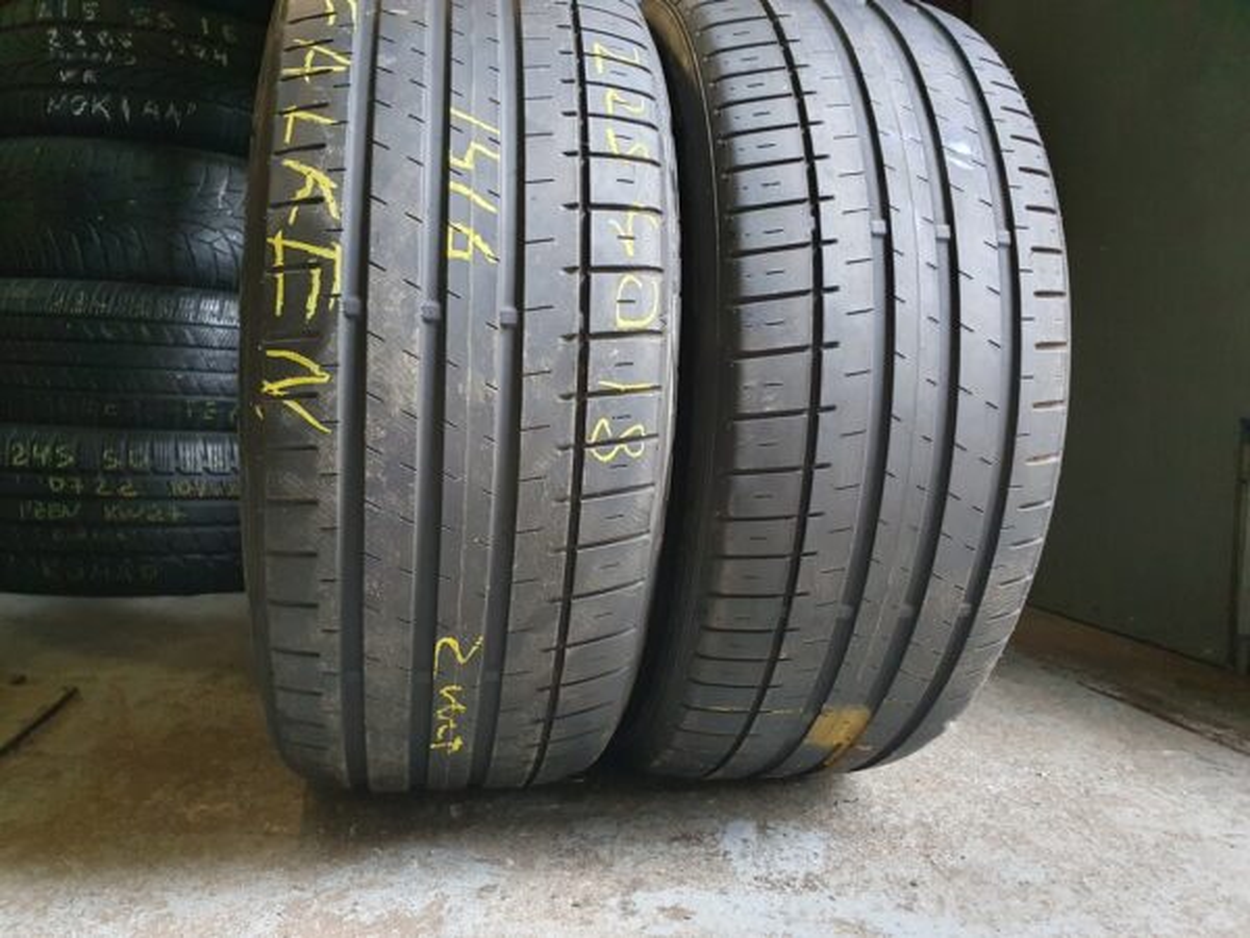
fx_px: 939
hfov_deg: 67.3
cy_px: 469
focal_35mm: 26
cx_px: 625
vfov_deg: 53.1
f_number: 2.4
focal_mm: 4.32
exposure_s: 1/50
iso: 640
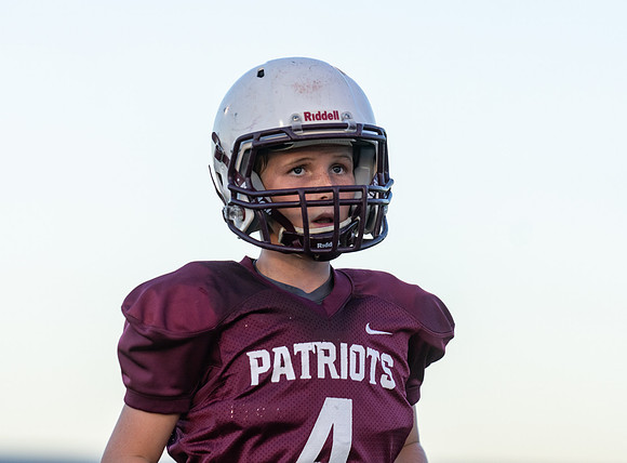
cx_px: 335
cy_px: 181
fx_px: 4706
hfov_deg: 7.6
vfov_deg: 5.6
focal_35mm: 261
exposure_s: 1/1250
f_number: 2.8
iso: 500
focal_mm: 200
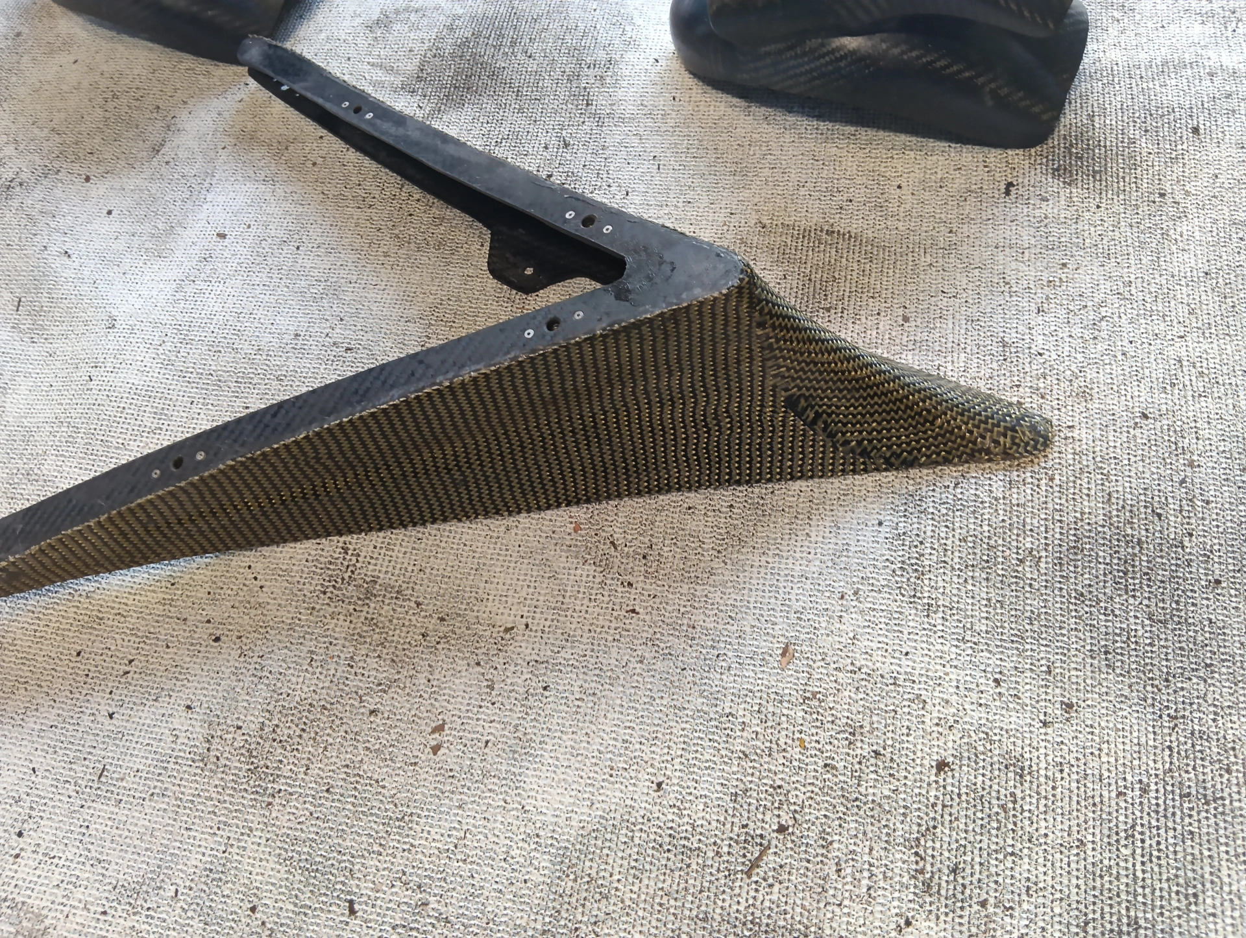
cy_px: 469
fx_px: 937
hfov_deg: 67.2
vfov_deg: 53.2
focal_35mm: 26
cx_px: 623
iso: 339
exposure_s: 1/50
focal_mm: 3.96
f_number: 1.8
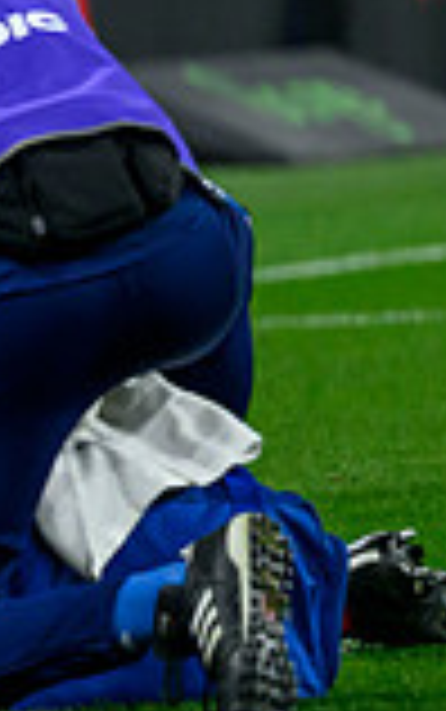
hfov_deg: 1.3
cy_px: 505
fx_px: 19257
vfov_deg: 2.1
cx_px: -1269
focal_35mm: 992
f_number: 3.2
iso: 2000
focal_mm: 185
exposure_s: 1/1600
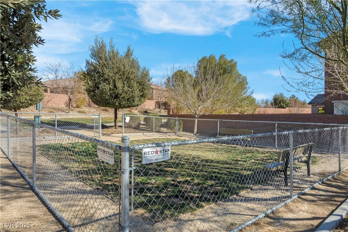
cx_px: 174
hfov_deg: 76.1
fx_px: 222
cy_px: 116
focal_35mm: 23
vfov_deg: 55.1
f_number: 9
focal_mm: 23
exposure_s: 1/320
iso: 100
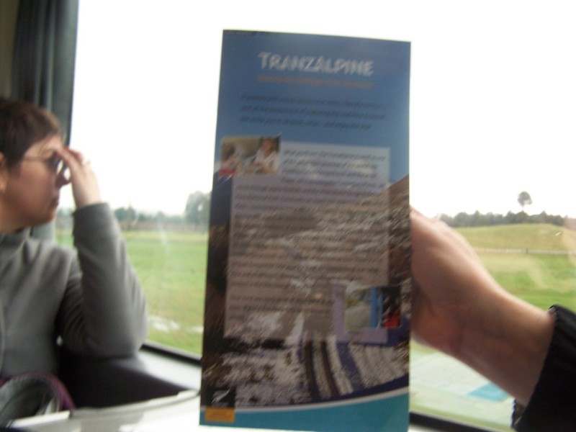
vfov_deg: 37.7
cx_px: 288
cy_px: 216
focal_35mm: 38
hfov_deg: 49.0
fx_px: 632
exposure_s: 1/30
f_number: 2.8
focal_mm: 6.3
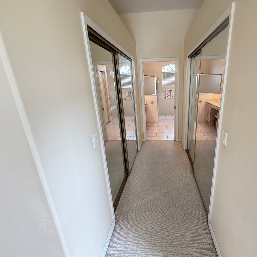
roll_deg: +2.2
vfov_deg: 84.0
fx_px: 143
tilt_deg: -17.3
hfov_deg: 83.0
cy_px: 126
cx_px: 154
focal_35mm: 17
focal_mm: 2.22
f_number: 2.2
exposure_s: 1/60
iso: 320
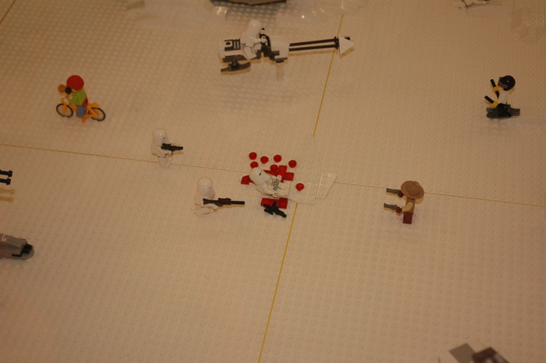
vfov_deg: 22.6
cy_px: 182
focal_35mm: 60
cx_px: 273
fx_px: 909
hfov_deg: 33.4
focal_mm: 40
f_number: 4.5
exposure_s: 1/100
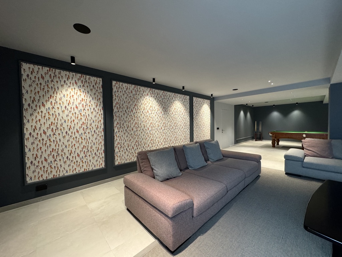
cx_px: 171
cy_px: 128
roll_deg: +0.5
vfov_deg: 85.7
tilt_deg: -1.1
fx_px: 138
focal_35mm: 14
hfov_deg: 102.1
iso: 400
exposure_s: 1/50
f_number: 2.2
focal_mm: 2.22
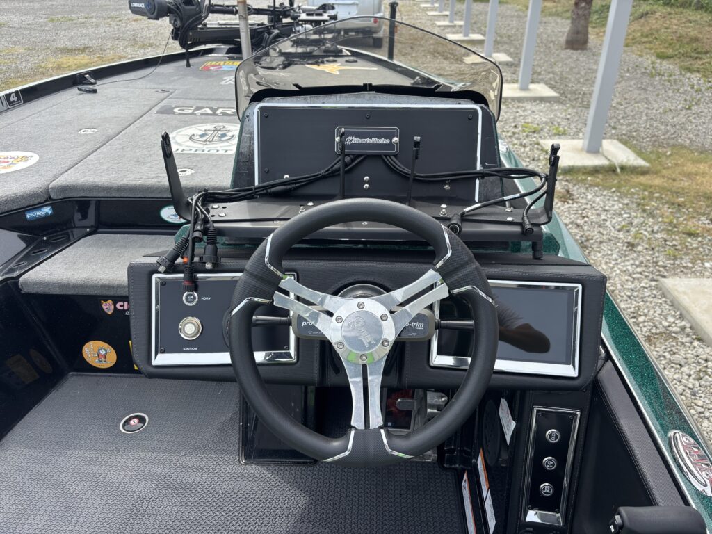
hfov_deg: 67.3
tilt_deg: -30.0
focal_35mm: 26
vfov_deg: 53.1
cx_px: 356
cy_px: 267
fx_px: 535
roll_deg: +0.8
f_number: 1.6
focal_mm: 5.96
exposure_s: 1/1126
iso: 50
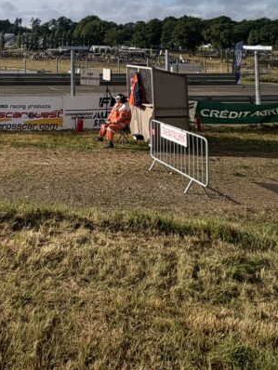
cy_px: 10
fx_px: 385
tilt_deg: +4.8
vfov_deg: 44.6
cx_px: -19
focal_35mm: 36
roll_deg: -0.5
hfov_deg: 34.8
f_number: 2.2
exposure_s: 1/3546
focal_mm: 2.22
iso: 50
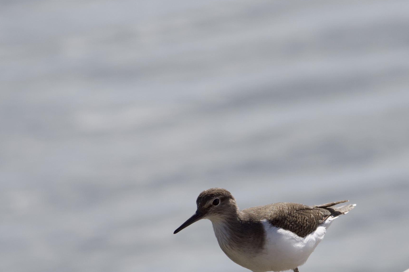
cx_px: 201
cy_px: 168
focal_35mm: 994
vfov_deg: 1.4
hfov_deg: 2.1
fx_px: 11293
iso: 200
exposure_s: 1/800
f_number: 8
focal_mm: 400
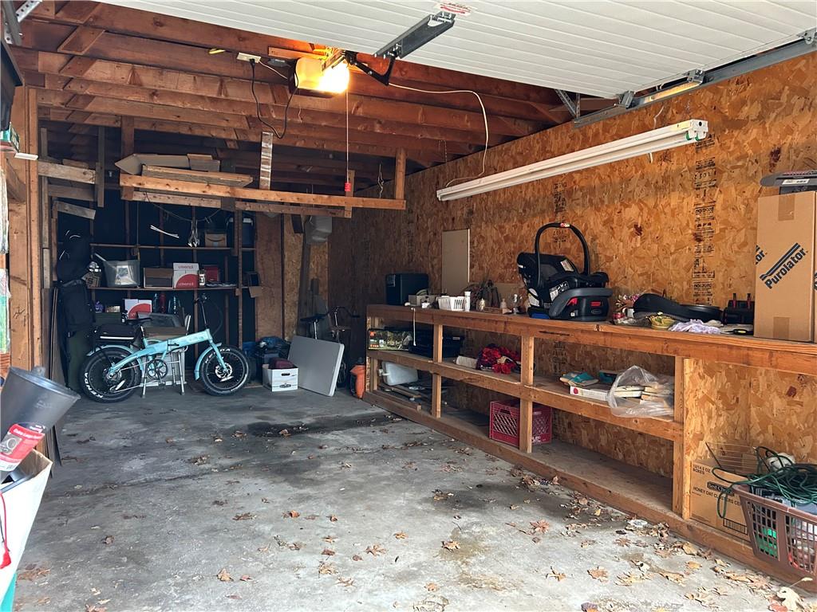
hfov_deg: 67.3
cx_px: 408
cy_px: 306
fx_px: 614
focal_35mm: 26
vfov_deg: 53.1
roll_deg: +0.0
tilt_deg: -2.8
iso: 400
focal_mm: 5.7
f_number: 1.5
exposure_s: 1/60
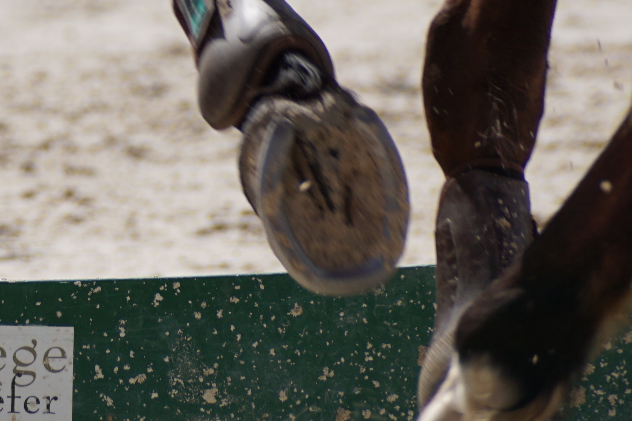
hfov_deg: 1.7
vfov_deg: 1.1
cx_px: 24
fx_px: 21873
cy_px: -45
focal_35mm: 1246
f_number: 6.3
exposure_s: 1/640
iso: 100
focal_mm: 250
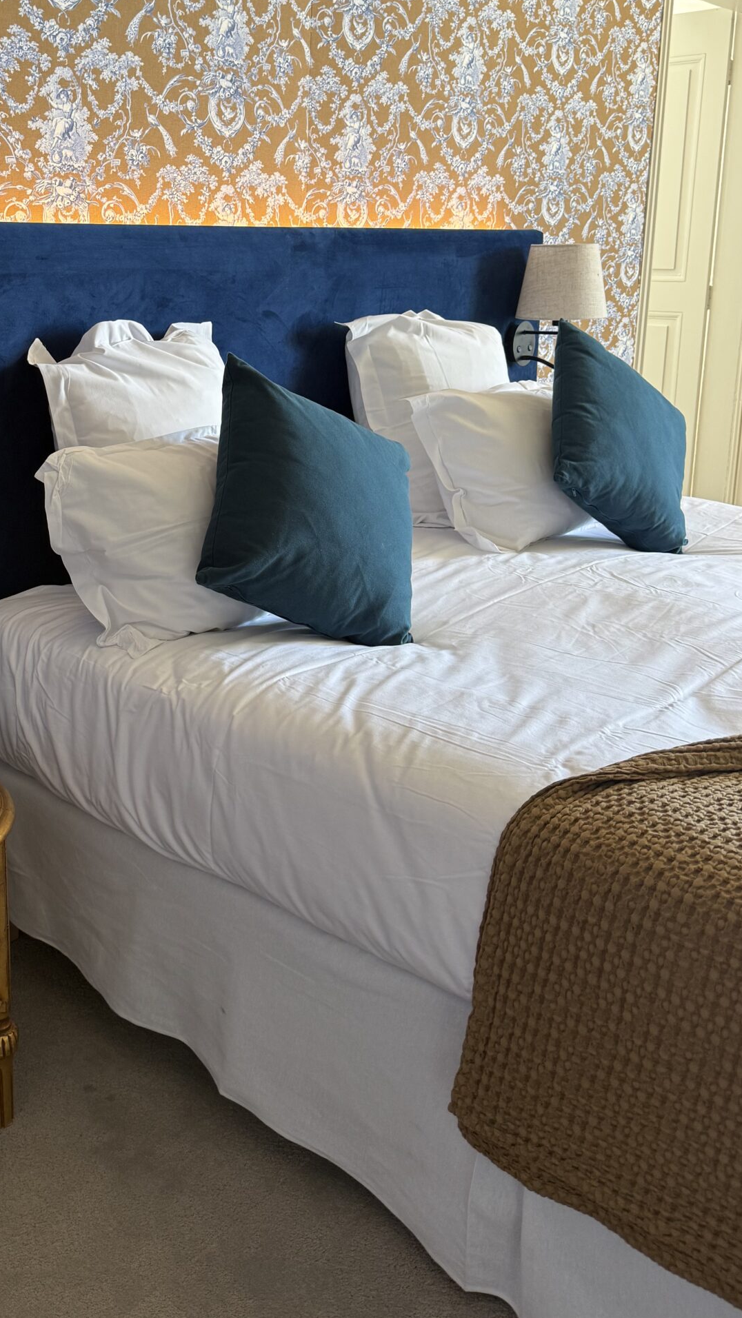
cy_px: 477
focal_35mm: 35
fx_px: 1224
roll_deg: -0.8
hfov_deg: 32.5
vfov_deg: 55.8
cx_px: 117
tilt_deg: -10.6
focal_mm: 6.76
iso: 125
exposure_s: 1/50
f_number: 1.78
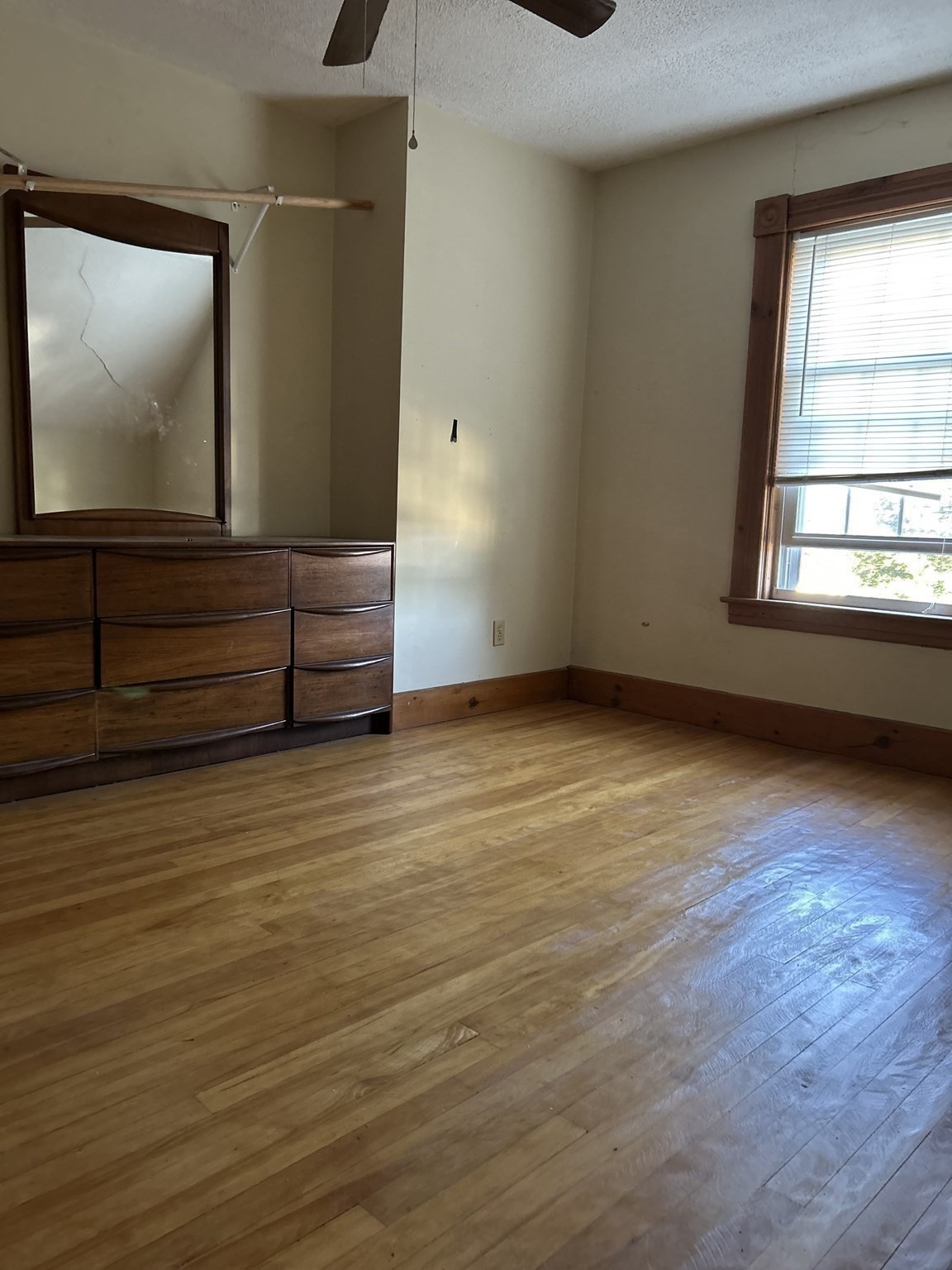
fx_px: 953
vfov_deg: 67.3
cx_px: 476
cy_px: 635
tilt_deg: -7.3
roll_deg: -2.1
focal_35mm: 26
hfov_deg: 53.1
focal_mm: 5.7
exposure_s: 1/60
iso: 400
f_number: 1.5
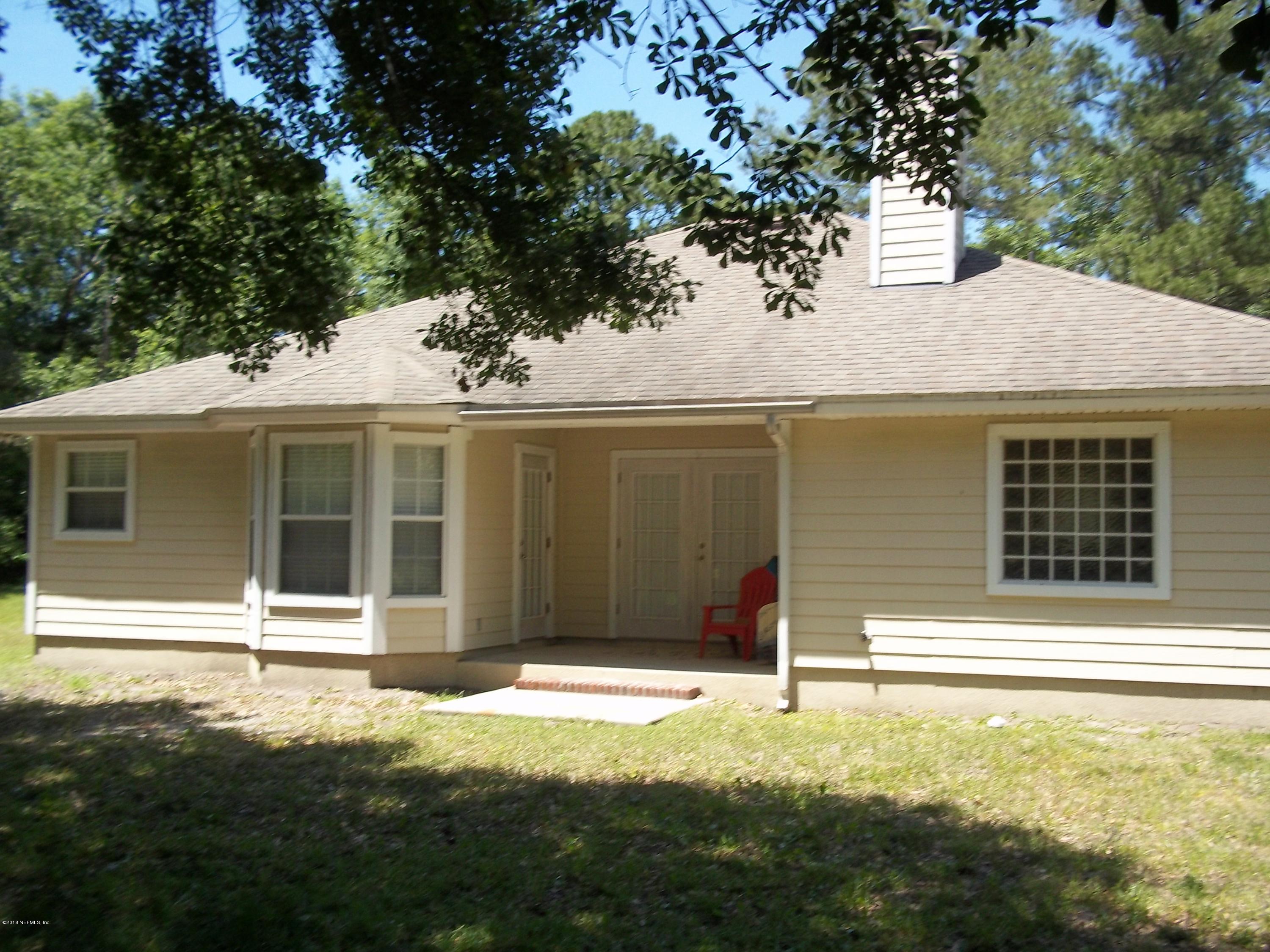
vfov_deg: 39.7
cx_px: 635
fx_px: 1321
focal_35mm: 36
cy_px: 476
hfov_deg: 51.4
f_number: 8
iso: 80
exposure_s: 1/100
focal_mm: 6.5
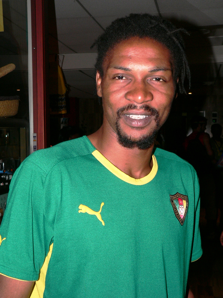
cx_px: 112
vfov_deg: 35.5
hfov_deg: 27.0
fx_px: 464
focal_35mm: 54
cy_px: 149
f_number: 2.8
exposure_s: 1/250
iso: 100
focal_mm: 8.9
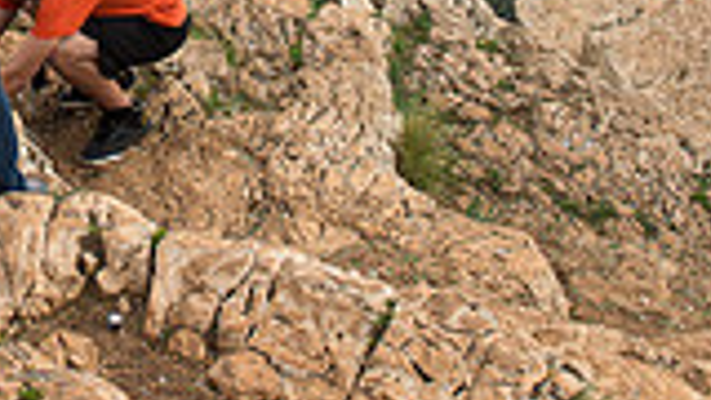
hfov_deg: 20.9
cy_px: -202
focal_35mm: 99
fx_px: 1866
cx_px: 9
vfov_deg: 11.7
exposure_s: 1/500
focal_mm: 26
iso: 100
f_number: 3.5
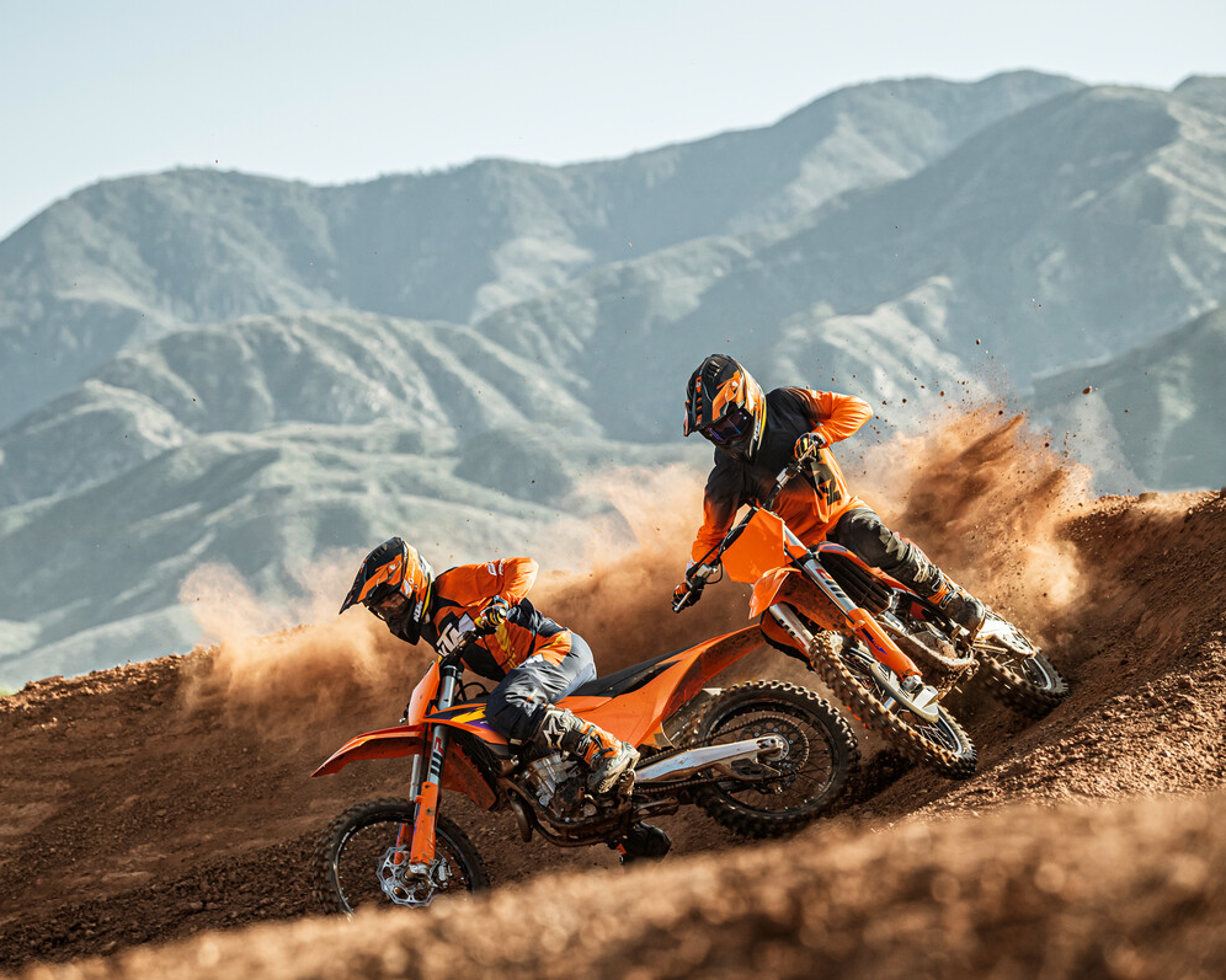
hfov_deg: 13.1
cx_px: 574
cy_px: 491
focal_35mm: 147
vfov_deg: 10.5
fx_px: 5334
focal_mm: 130
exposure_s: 1/800
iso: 640
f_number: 4.5
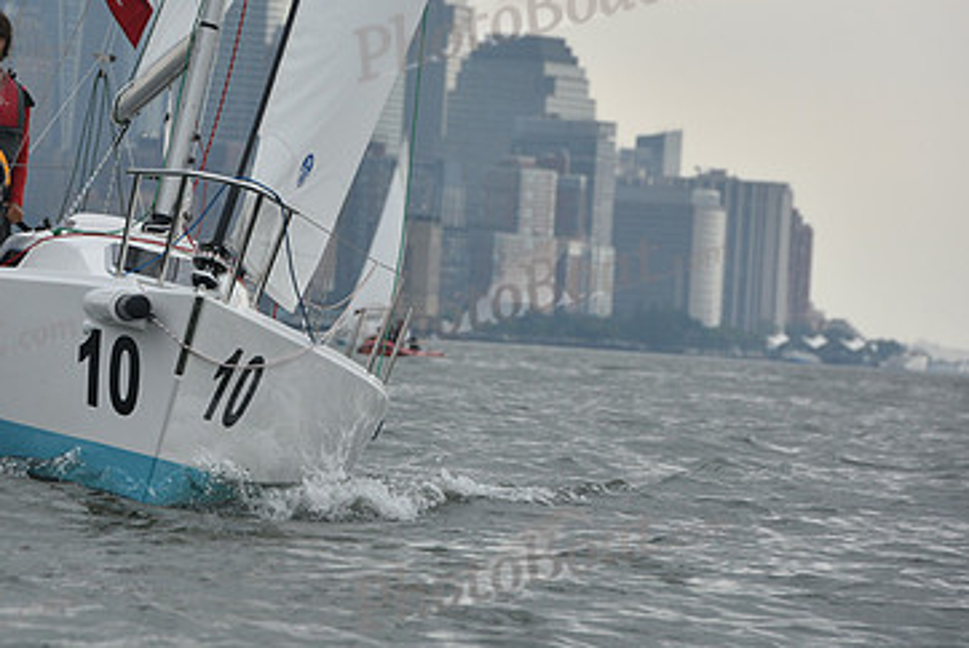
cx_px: 217
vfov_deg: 4.3
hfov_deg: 6.4
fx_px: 8620
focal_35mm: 320
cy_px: 189
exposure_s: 1/800
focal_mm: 200
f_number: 9
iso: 400
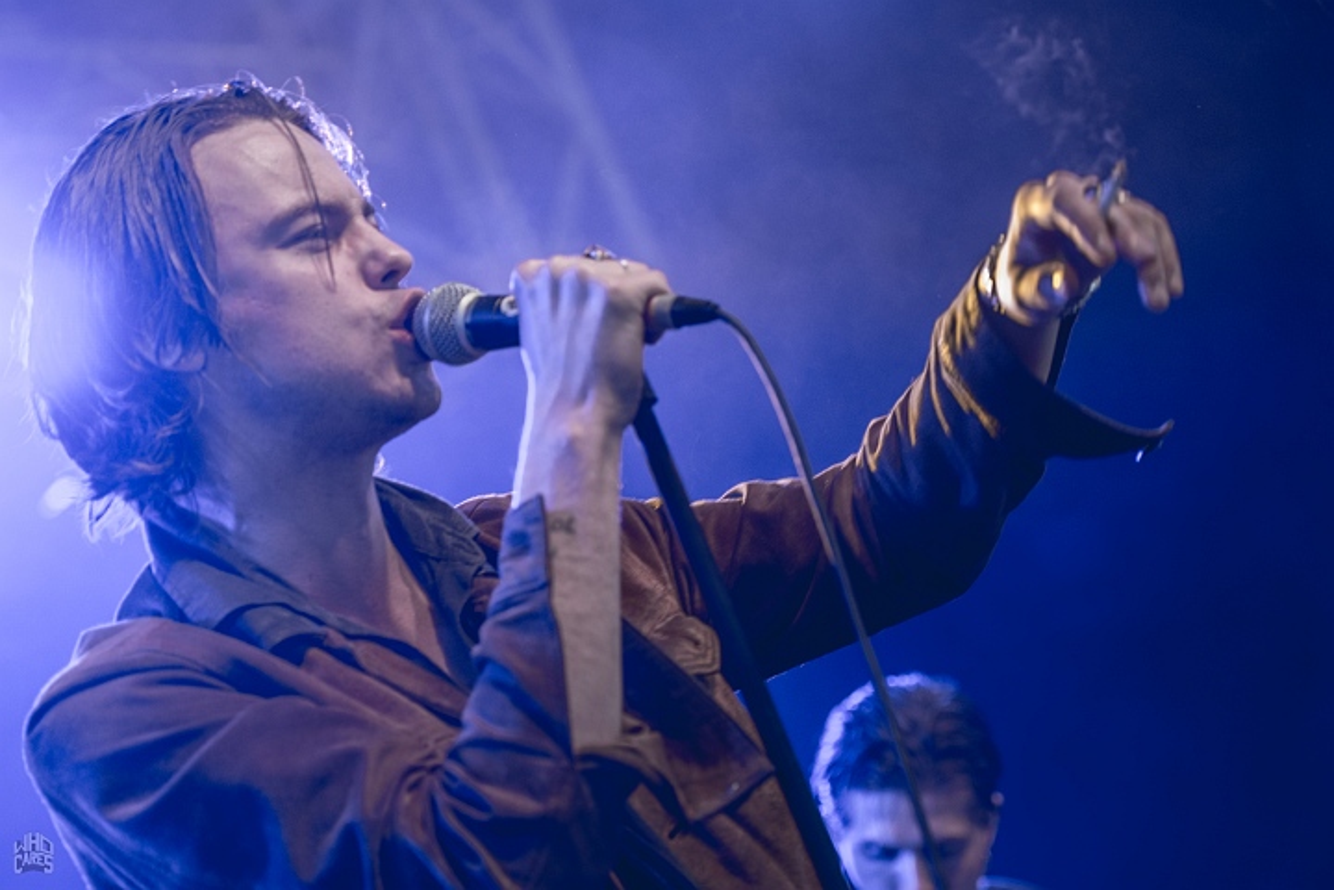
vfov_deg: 13.0
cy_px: 445
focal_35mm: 105
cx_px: 667
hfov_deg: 19.5
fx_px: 3891
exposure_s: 1/100
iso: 400
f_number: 2.8
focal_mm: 70
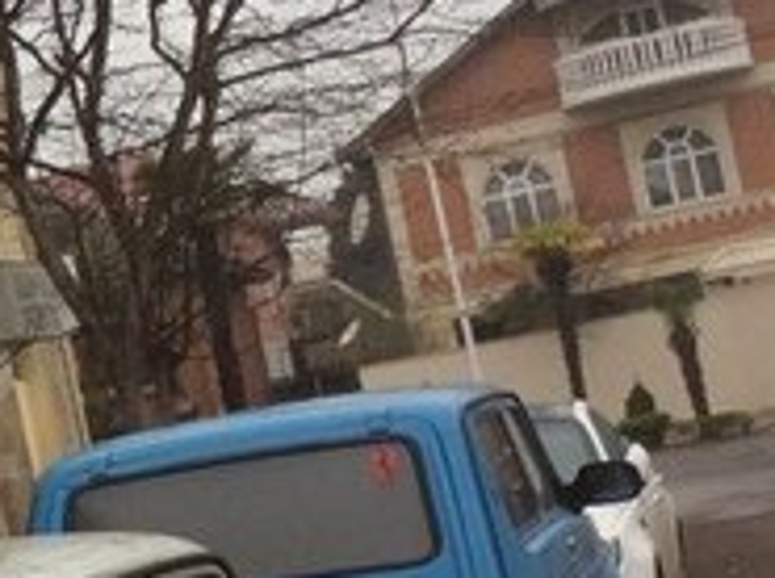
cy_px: 417
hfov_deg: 15.8
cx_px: -411
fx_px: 2547
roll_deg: +9.7
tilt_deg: +1.9
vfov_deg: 12.9
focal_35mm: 114
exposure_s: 1/284
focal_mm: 3.3
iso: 32
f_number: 2.4
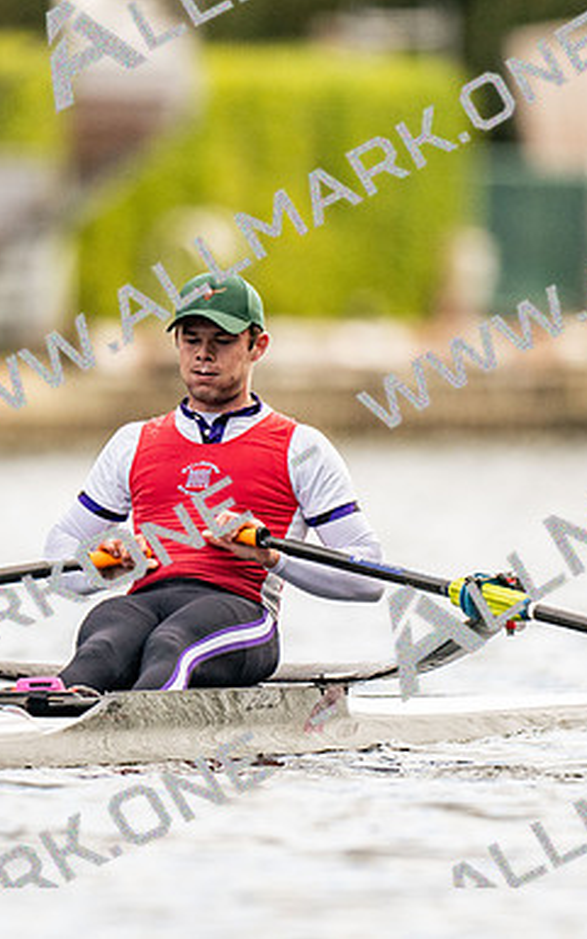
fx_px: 35360
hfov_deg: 1.0
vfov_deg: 1.5
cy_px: 470
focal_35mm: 1383
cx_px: 180
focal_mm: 600
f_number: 4
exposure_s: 1/2500
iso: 400
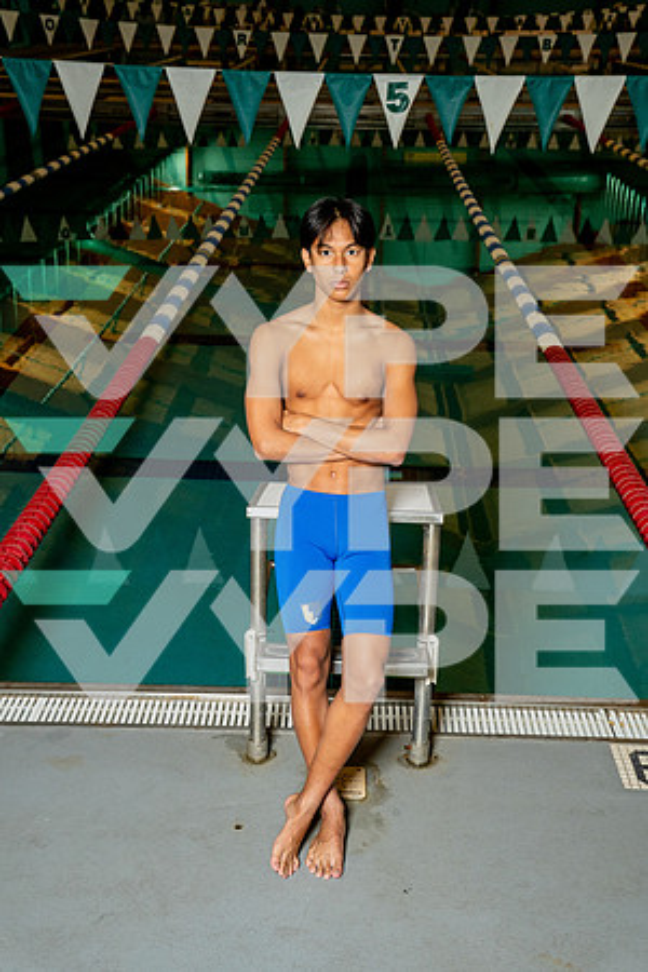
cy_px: 486
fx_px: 1269
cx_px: 324
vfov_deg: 41.9
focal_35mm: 47
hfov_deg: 28.6
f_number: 6.3
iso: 1600
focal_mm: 47
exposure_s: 1/250
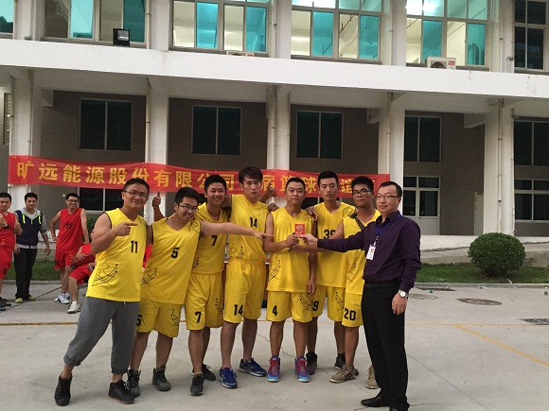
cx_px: 267
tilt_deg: -0.5
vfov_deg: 46.8
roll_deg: -1.5
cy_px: 212
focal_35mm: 30
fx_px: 476
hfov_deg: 60.0
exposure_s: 1/17
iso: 250
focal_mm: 4.15
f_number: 2.2
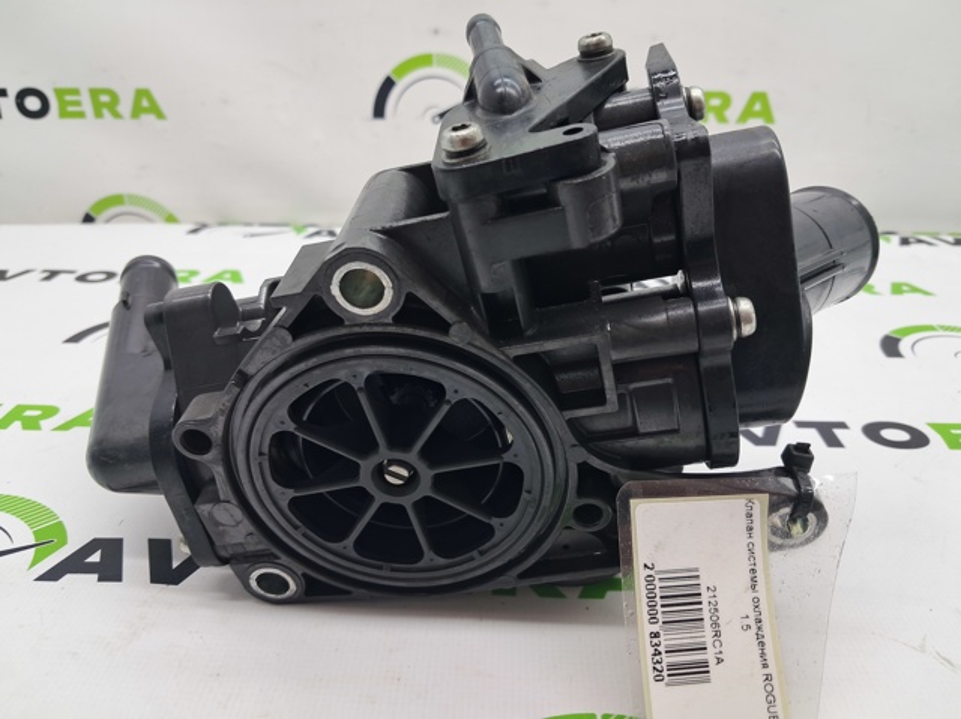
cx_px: 480
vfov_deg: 51.3
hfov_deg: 65.4
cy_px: 360
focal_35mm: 27
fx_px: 749
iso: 50
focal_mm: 4
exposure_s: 1/50
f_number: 1.8
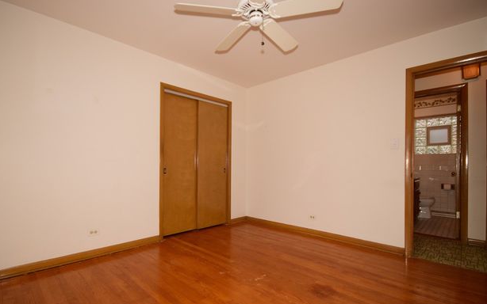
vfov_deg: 66.2
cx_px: 238
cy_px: 168
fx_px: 233
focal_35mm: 18
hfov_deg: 92.6
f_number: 6.3
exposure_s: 1/60
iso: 640
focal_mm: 11
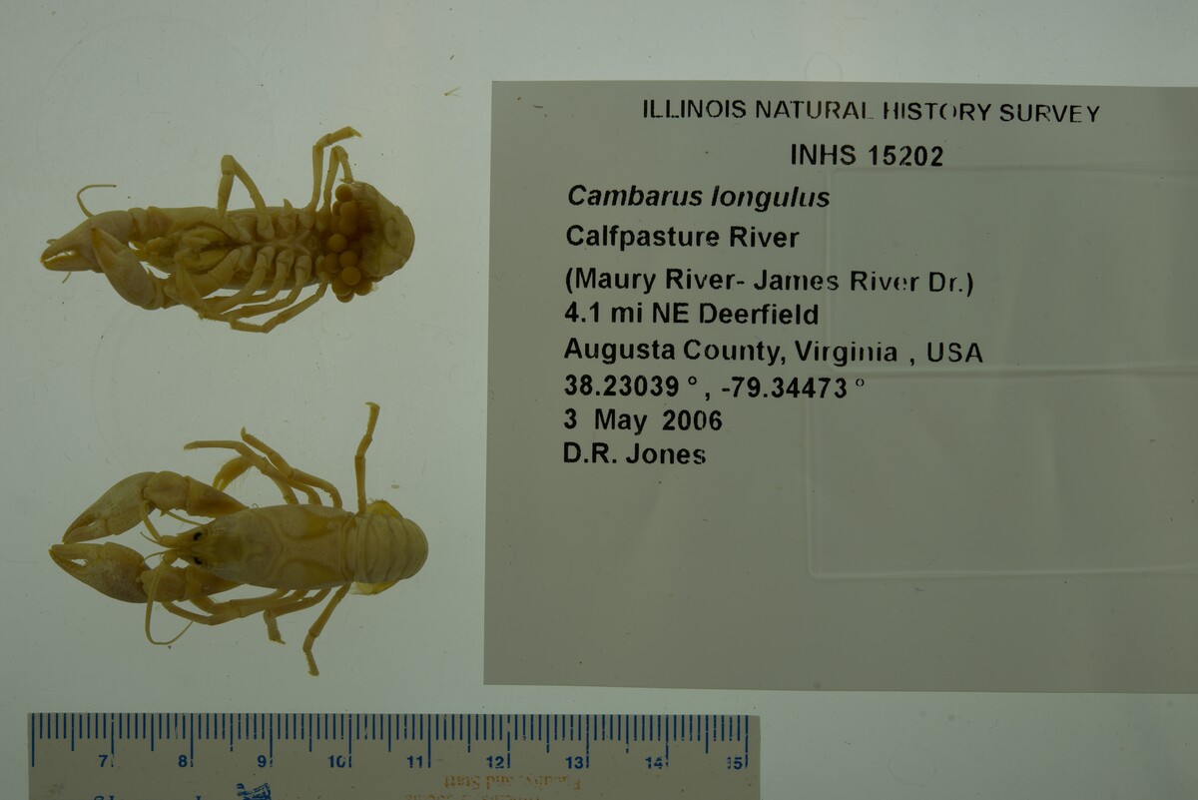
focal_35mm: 60
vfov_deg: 22.6
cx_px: 599
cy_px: 400
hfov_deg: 33.4
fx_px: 1997
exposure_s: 1/160
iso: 100
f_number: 10
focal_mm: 60
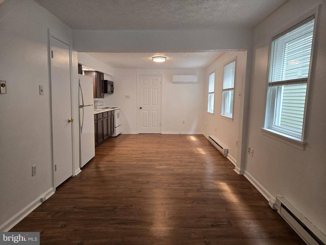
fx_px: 217
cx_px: 163
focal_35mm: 23
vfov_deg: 58.9
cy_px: 122
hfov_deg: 73.9
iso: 125
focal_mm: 5.4
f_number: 1.8
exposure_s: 1/120
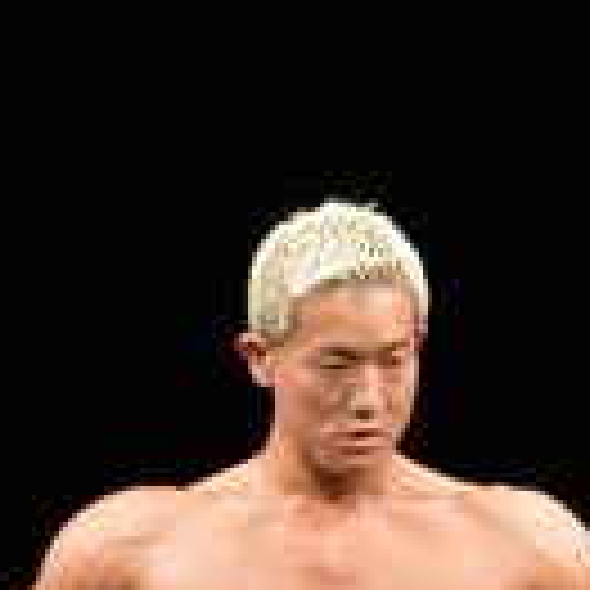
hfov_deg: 1.6
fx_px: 20980
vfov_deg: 1.6
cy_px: 1081
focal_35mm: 1088
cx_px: 1344
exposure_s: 1/400
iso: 3200
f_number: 5.6
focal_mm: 145
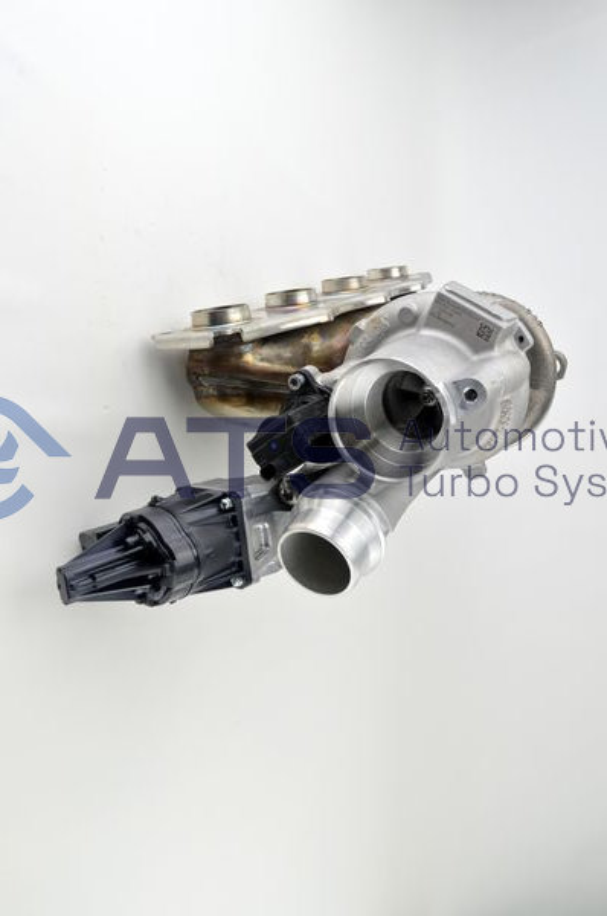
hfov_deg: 43.5
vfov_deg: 62.0
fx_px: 761
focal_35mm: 30
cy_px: 458
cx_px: 304
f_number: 10
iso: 100
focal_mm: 20
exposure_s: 1/10
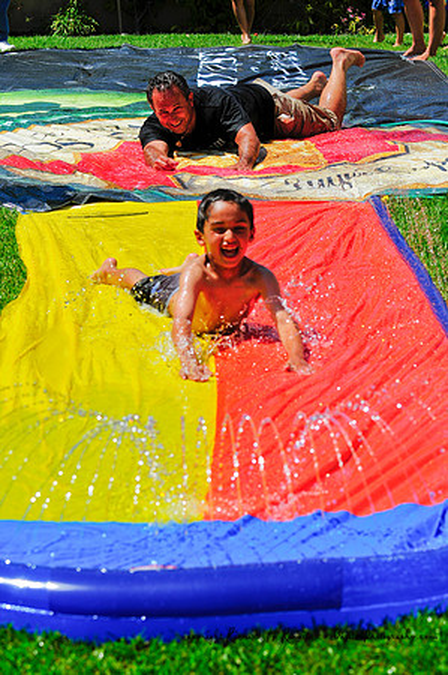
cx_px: 224
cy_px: 338
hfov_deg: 13.0
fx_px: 1964
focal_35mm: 105
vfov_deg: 19.5
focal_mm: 70
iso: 200
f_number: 5.6
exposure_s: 1/1250
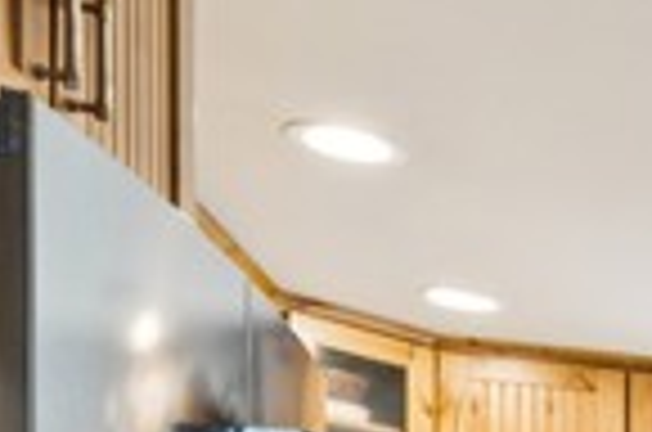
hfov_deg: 16.2
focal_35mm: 85
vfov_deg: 14.2
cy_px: 765
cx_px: 1416
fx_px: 1542
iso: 100
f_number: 13
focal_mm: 19.3
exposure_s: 1/1.67
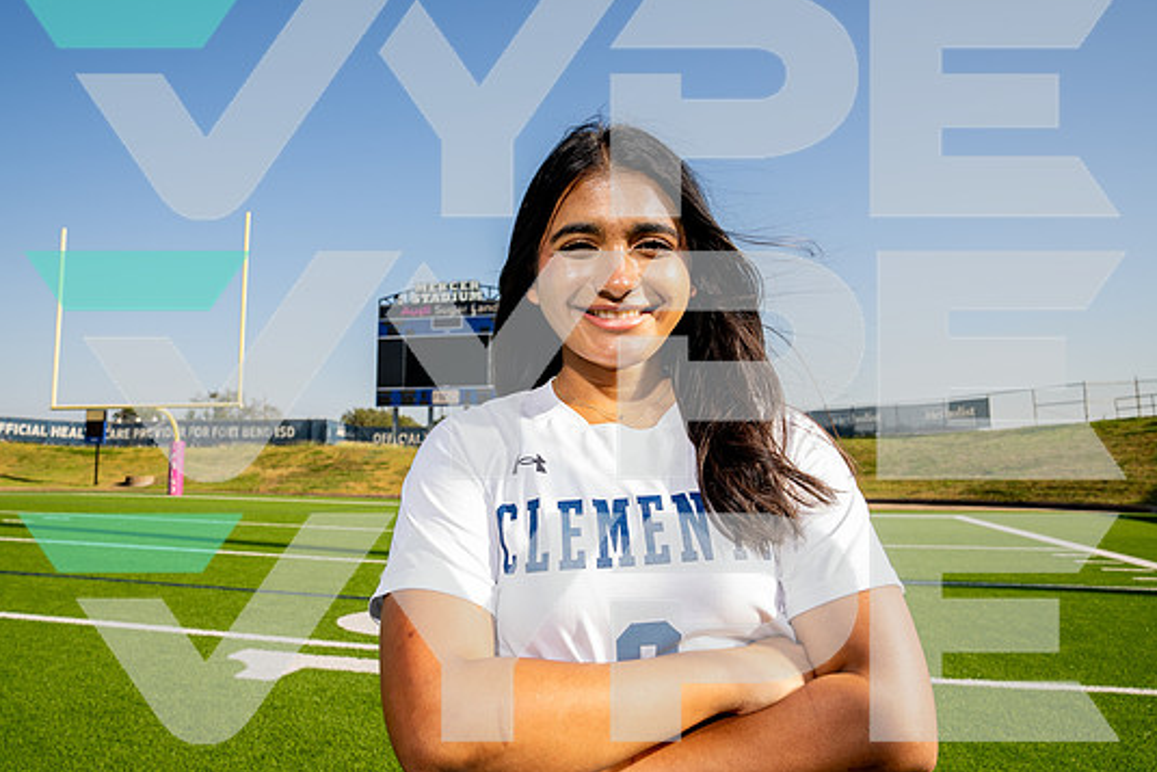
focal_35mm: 26
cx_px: 575
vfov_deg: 49.6
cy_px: 367
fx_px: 836
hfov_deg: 69.4
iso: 50
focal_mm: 24
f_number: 7.1
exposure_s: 1/125
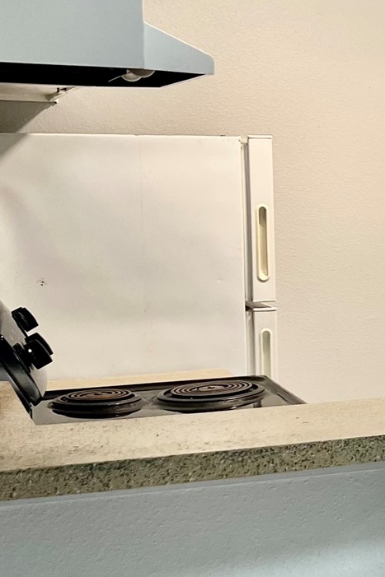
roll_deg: -2.1
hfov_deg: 15.6
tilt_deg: -3.8
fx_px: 1268
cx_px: 608
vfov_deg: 25.7
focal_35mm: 79
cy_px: 295
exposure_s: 1/120
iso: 100
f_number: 1.5
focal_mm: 5.7
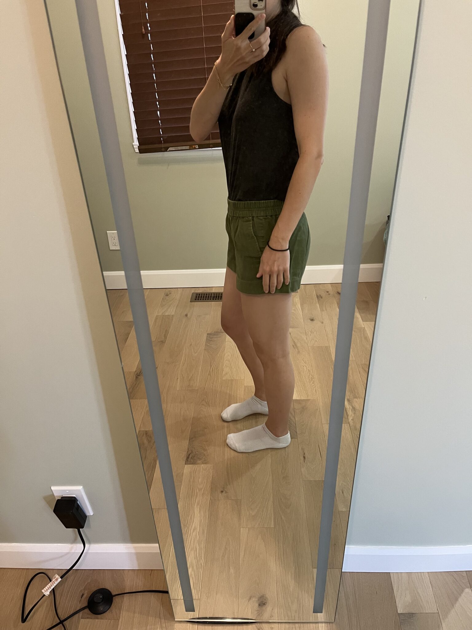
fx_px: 473
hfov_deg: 53.1
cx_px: 236
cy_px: 315
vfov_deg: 67.3
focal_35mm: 26
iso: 320
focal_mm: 5.1
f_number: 1.6
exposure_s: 1/60
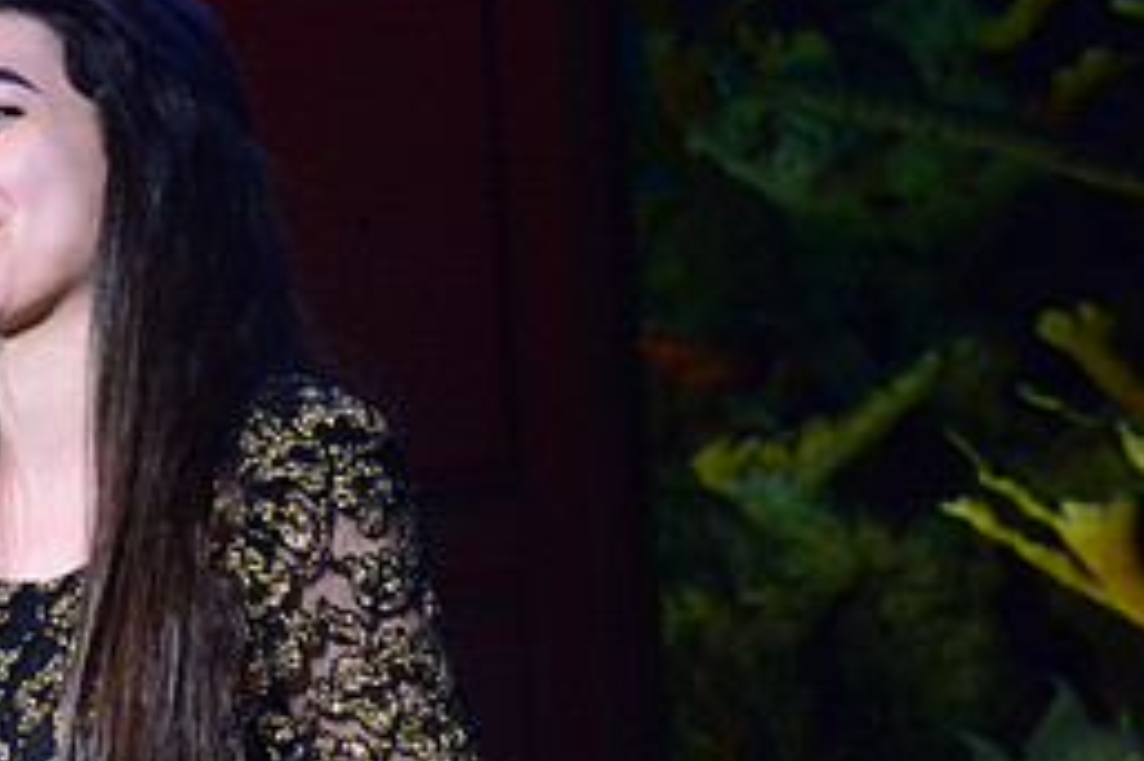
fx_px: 4446
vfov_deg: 9.8
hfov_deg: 14.4
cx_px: -80
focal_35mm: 140
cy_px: 225
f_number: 8
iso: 6400
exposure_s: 1/60
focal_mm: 62
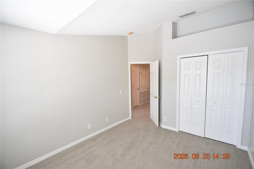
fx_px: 106
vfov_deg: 77.3
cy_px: 84
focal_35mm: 15
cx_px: 127
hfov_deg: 100.4
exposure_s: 1/60
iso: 400
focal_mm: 10
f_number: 4
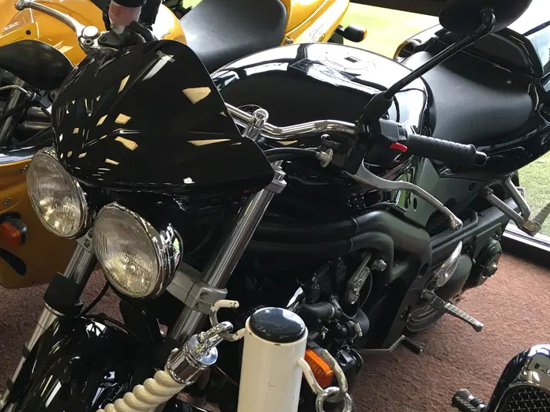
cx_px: 78
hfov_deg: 36.3
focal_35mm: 50
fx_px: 794
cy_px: 185
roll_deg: -0.7
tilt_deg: -22.4
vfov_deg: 29.1
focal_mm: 4.15
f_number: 2.2
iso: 50
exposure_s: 1/33
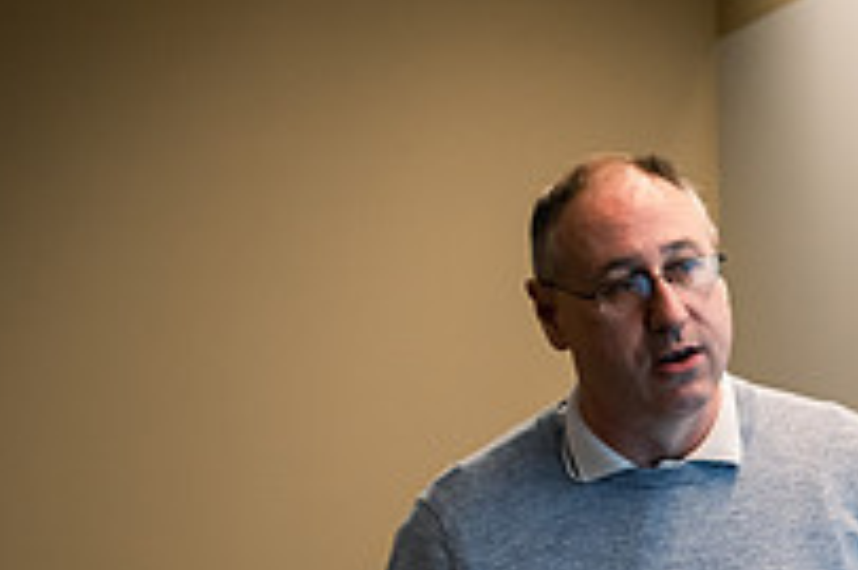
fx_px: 4763
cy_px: 543
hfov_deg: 10.1
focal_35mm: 200
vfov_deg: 6.8
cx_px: 1040
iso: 1000
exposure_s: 1/200
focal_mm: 70
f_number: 3.5
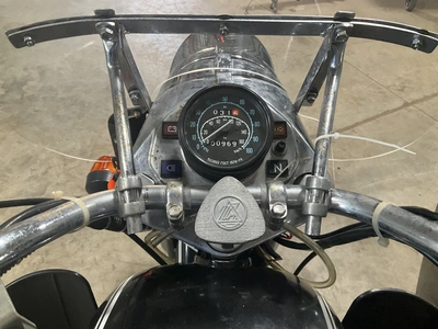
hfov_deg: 61.7
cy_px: 164
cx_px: 219
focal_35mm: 29
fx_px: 367
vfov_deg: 48.2
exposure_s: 1/60
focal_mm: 3
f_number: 1.8
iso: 125
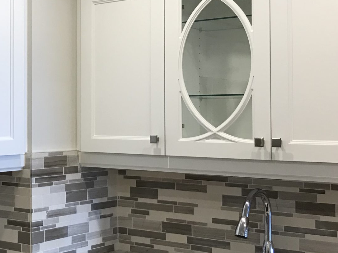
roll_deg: +0.8
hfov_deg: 28.7
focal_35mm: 66
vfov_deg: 22.2
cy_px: 106
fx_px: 645
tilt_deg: +0.6
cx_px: 62
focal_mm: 3.99
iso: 25
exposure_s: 1/40
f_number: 1.8
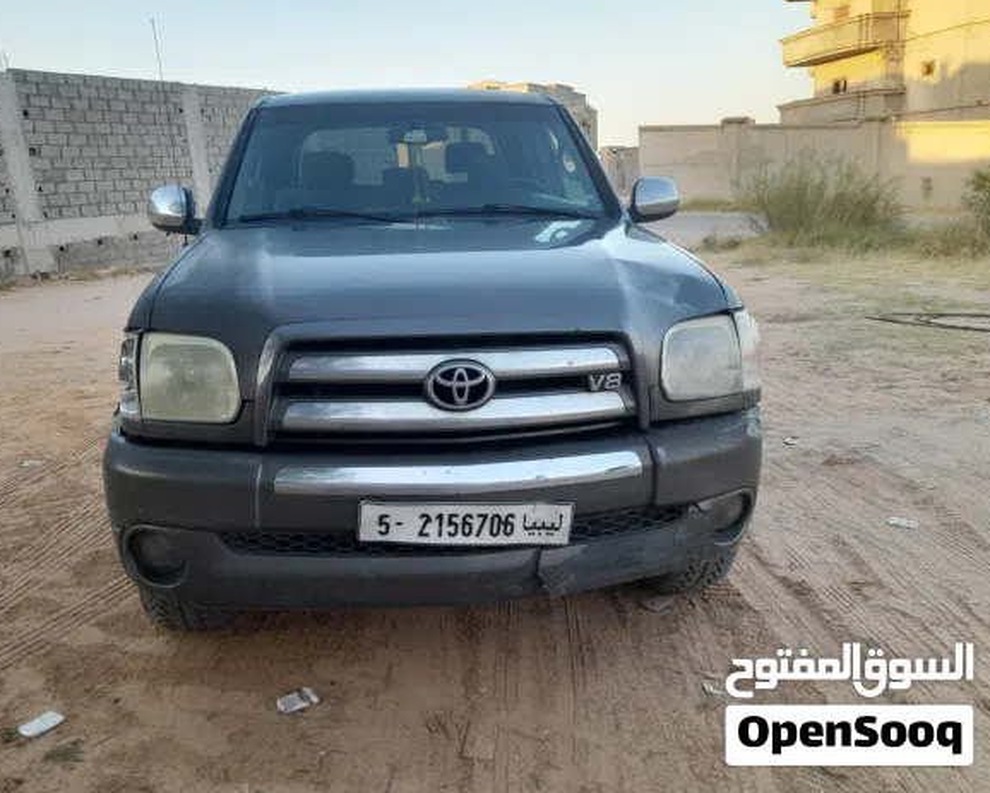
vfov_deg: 53.2
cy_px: 396
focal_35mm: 27
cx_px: 468
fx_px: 792
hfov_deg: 64.0
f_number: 2
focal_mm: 4.6
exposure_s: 1/50
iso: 20
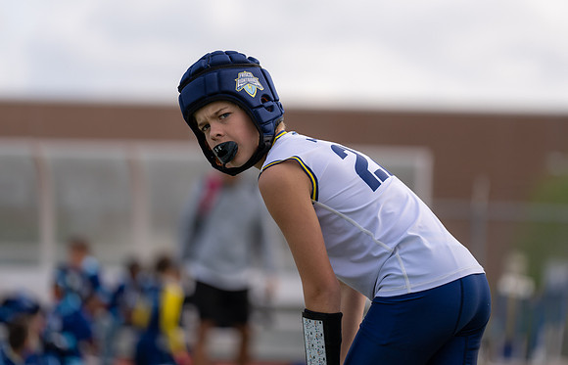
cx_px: 301
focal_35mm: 196
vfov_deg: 6.8
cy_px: 165
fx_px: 3064
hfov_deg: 10.6
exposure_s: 1/2000
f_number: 2.8
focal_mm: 175
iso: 100
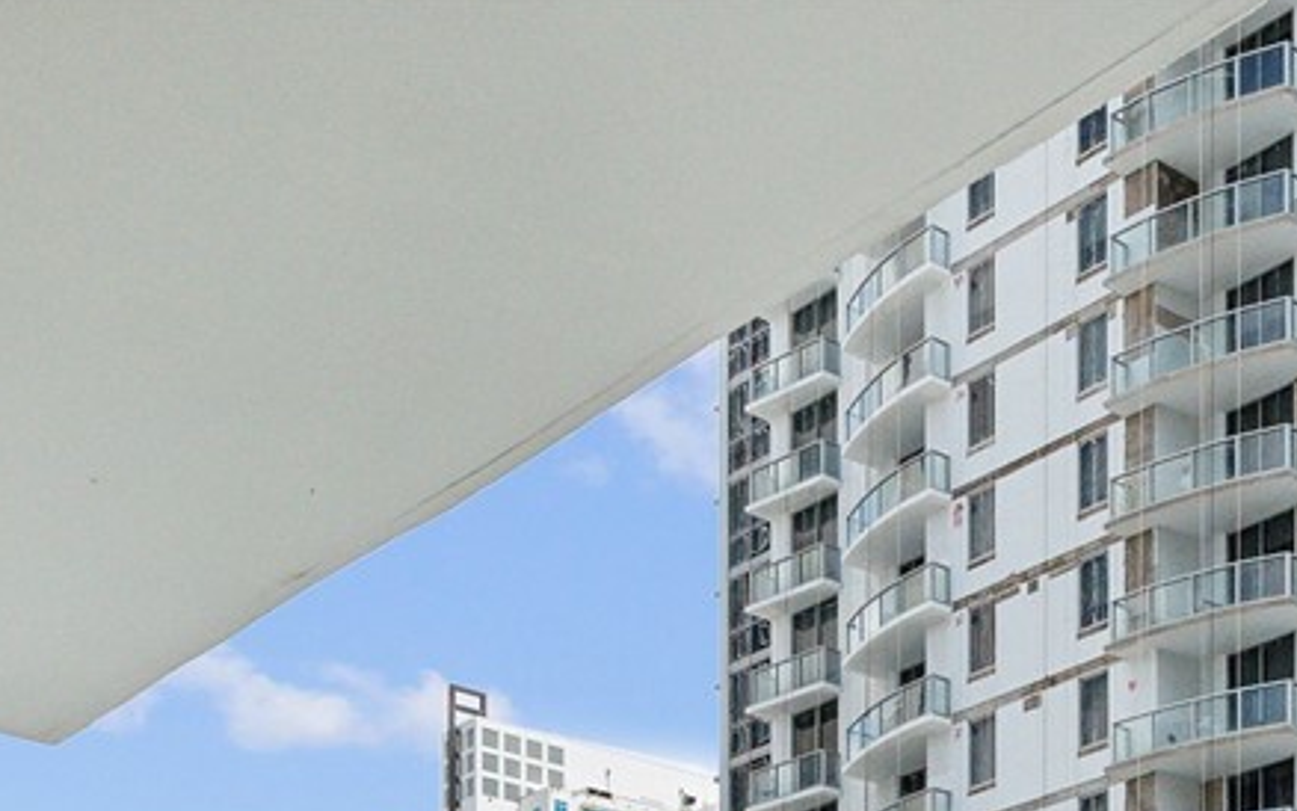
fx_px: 2510
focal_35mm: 71
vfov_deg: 14.8
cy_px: 1665
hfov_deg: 27.7
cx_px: 1224
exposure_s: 1/1250
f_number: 8
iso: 400
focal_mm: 12
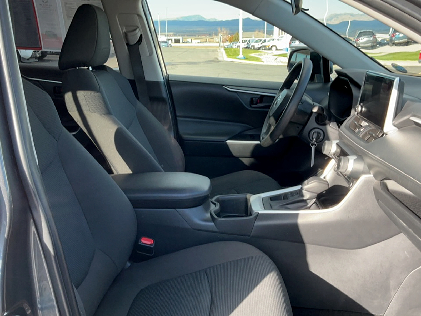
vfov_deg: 46.8
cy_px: 158
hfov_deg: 60.0
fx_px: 365
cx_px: 210
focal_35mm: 30
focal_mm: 3
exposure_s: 1/149
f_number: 1.8
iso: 20
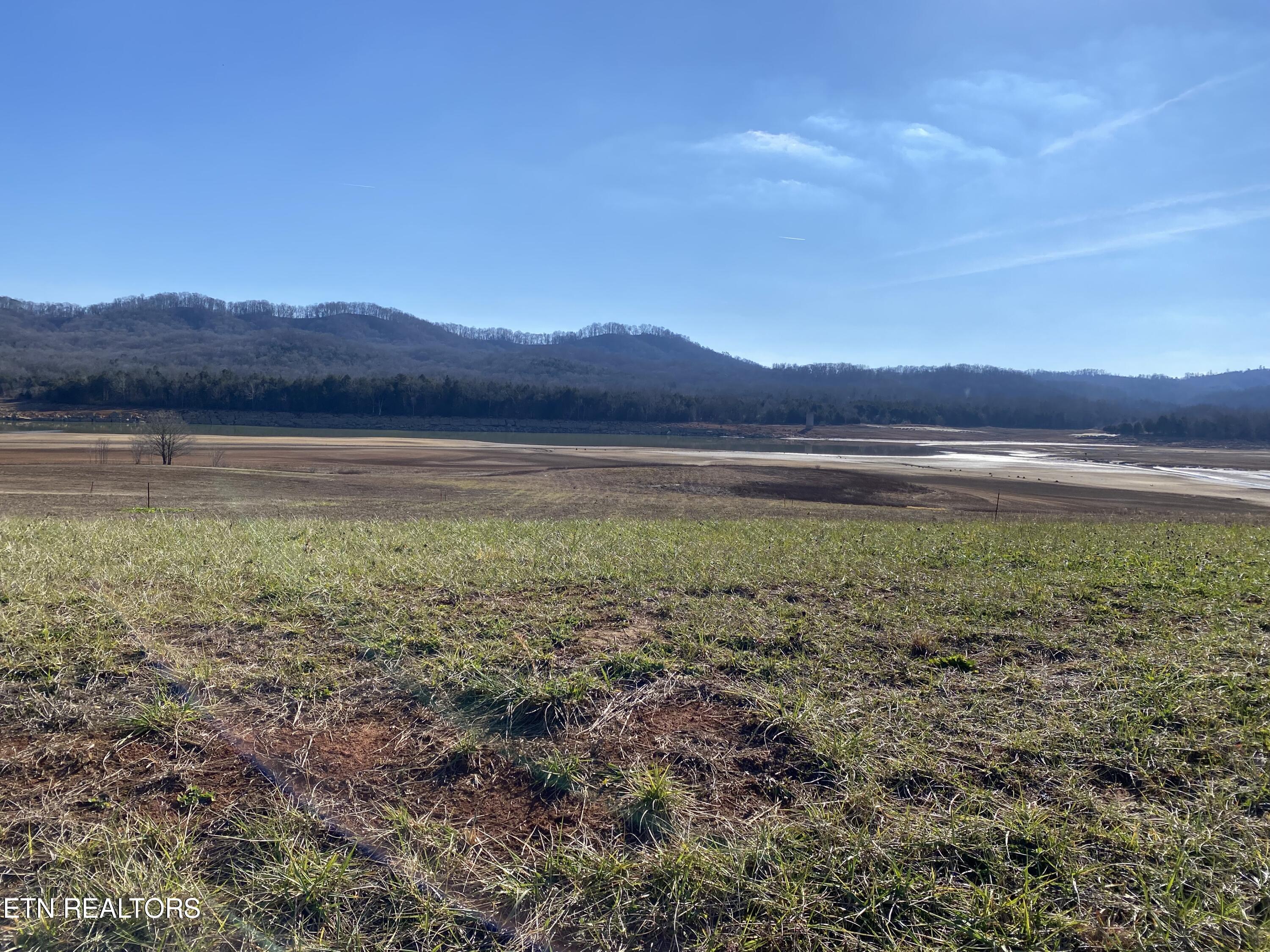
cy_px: 476
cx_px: 635
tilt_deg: -5.1
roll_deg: -2.1
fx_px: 954
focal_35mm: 26
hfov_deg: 67.3
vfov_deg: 53.1
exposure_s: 1/5025
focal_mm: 4.25
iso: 32
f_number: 1.8
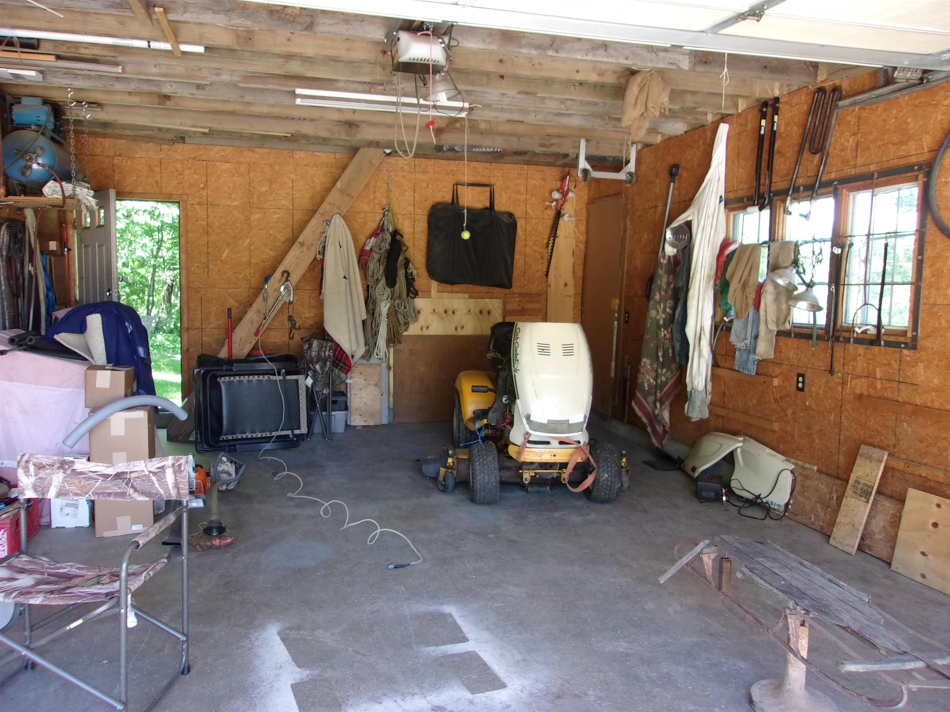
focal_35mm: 27
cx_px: 475
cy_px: 356
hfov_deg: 65.3
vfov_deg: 51.4
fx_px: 741
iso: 132
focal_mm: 4.9
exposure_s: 1/34
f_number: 3
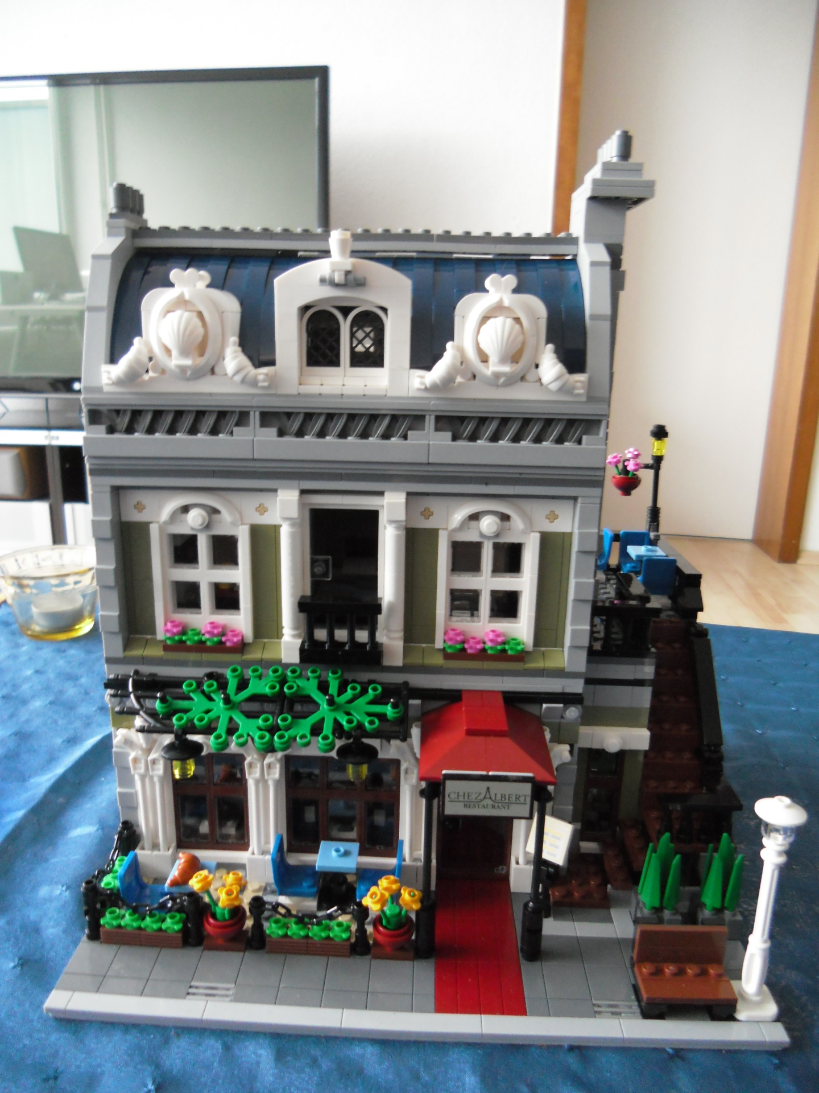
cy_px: 546
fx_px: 852
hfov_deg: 51.4
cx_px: 410
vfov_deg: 65.3
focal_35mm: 27
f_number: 3.2
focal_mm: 4.9
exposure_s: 1/20
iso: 400
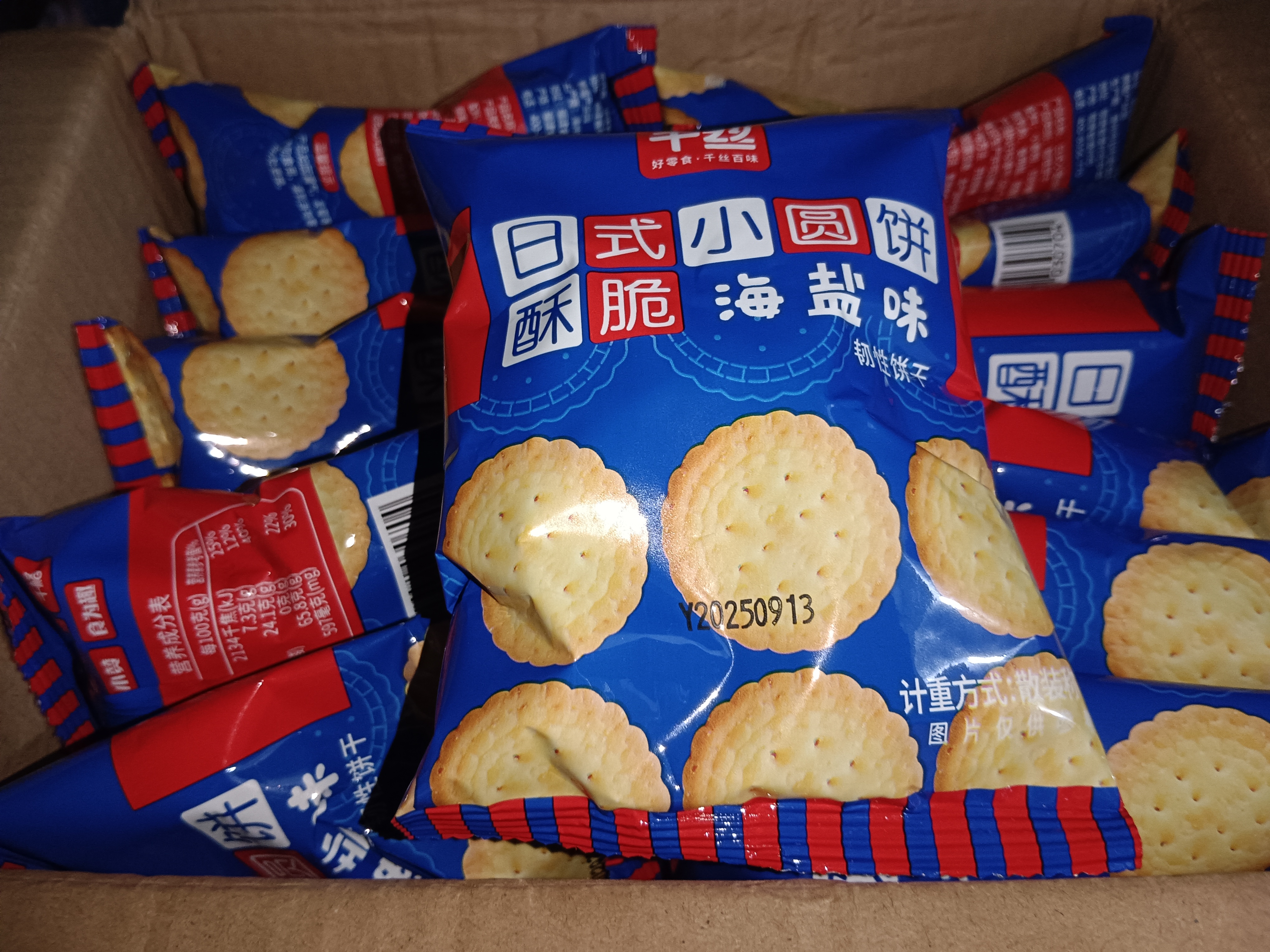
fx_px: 954
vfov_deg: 53.1
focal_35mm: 26
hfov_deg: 67.3
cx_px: 635
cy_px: 476
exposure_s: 1/25
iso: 1956
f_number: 1.8
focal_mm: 3.96
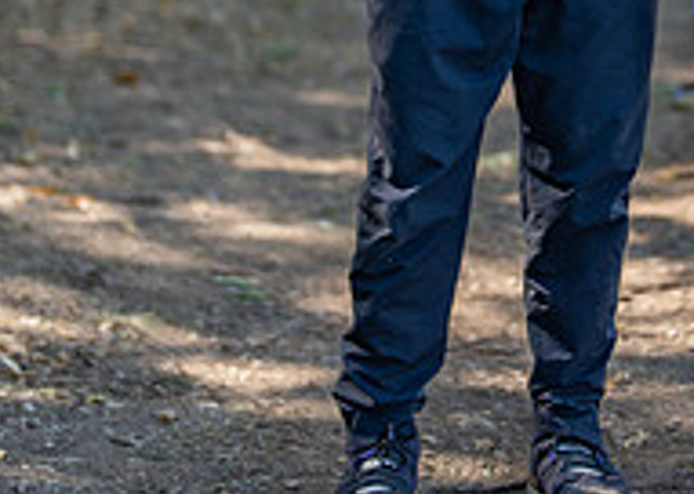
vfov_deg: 8.1
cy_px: -126
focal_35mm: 176
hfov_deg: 11.3
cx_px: 674
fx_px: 3465
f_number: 1.2
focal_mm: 50
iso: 100
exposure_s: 1/1250
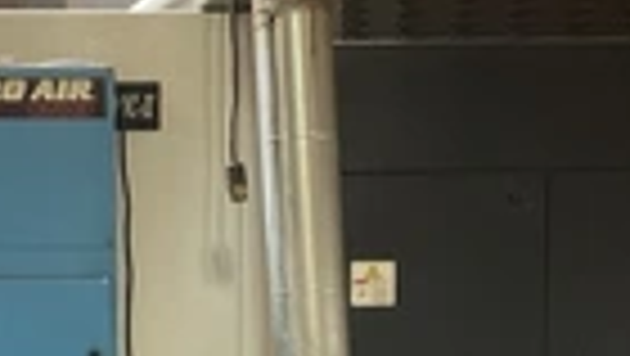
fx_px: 1505
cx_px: 140
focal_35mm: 90
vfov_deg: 13.1
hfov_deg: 23.4
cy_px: 437
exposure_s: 1/30
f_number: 1.8
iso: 500
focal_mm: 3
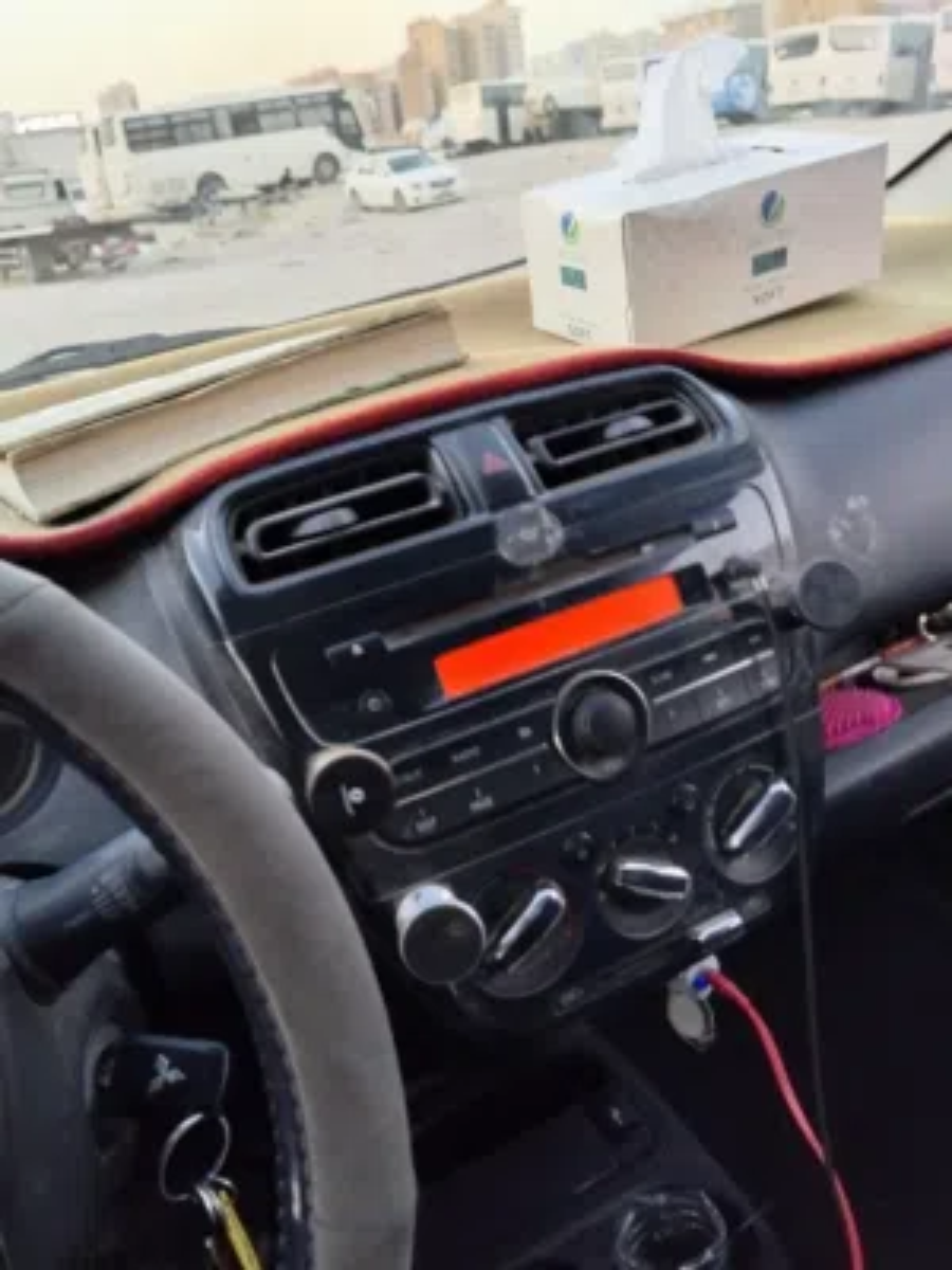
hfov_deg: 48.2
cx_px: 476
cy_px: 635
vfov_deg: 61.7
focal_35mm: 29
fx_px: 1063
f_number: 1.8
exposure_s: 1/25
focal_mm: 4.22
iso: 320
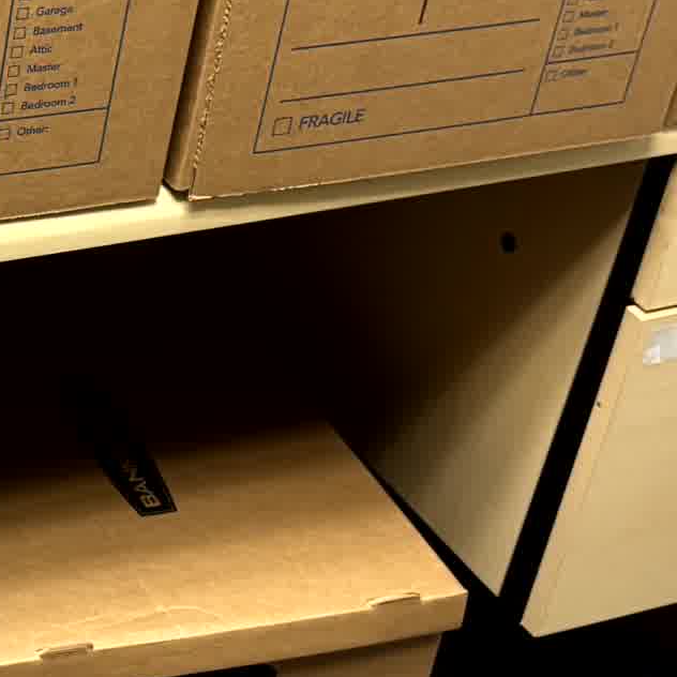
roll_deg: -6.3
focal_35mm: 102
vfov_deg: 17.0
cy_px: 403
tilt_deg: -36.4
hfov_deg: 16.2
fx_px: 2257
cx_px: -186
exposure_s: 1/60
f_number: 1.6
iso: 320
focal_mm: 5.96
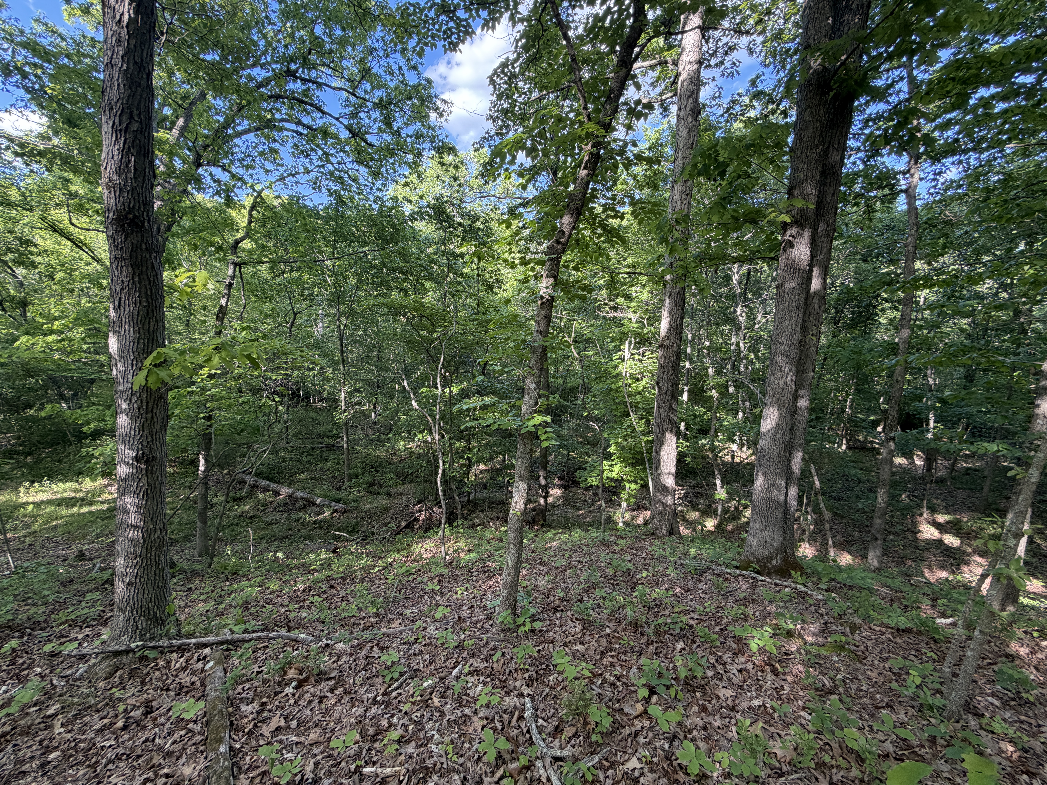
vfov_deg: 85.7
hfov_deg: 102.1
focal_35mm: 14
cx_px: 524
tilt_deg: -9.9
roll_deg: -0.1
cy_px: 392
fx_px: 423
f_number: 2.2
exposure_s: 1/121
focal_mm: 2.22
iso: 100
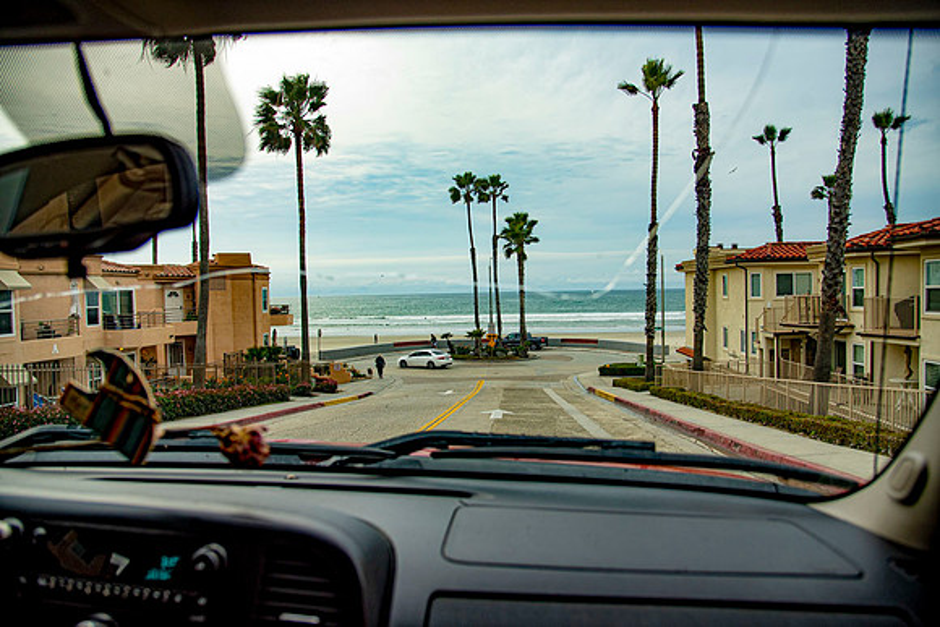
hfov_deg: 73.7
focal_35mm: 24
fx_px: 627
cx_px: 470
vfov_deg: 53.2
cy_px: 314
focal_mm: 24
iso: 400
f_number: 4
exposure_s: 1/1250
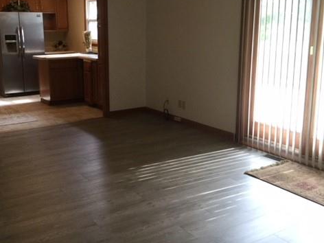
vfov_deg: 34.3
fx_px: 393
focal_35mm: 42
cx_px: 132
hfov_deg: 44.6
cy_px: 100
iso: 50
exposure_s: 1/30
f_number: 2.4
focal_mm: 3.3
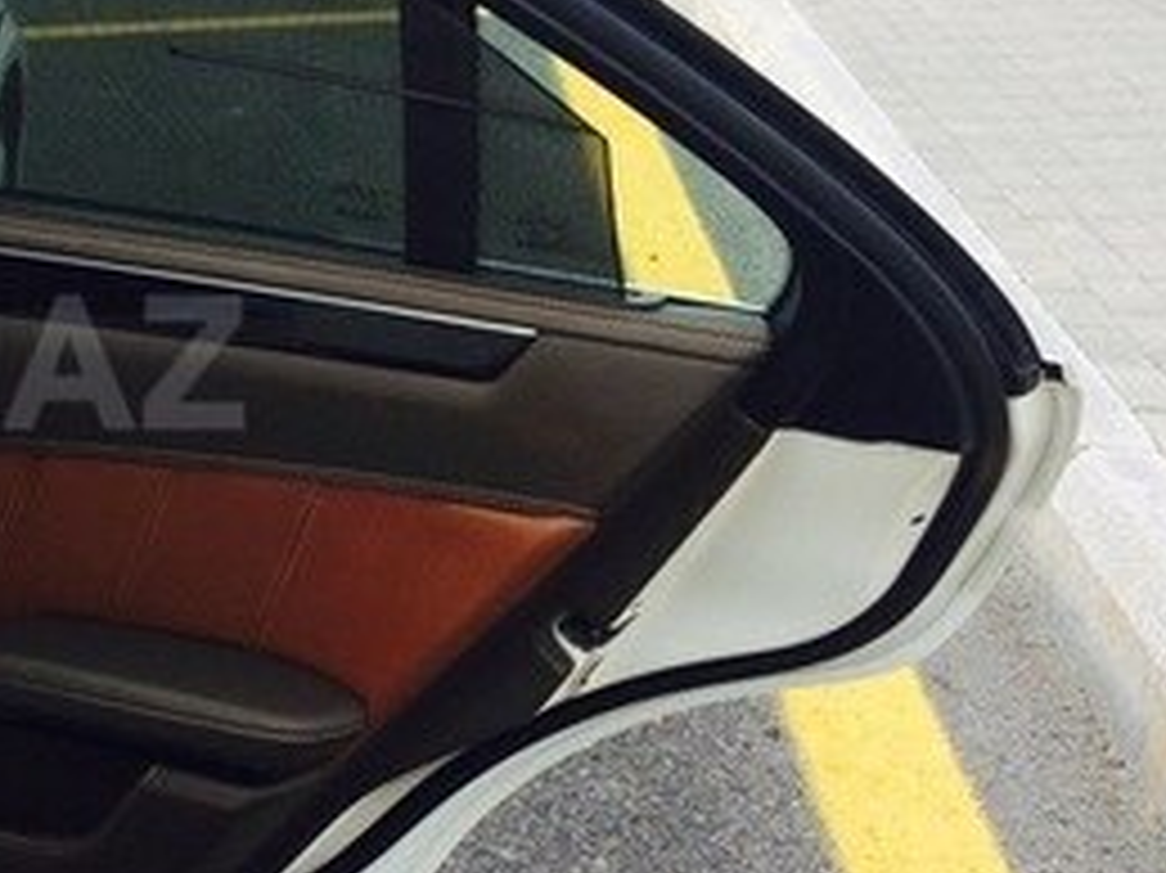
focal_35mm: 74
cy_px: 362
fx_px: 2491
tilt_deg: -18.7
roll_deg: -0.2
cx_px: -216
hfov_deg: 24.1
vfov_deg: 19.9
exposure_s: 1/461
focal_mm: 4.15
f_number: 2.2
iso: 32
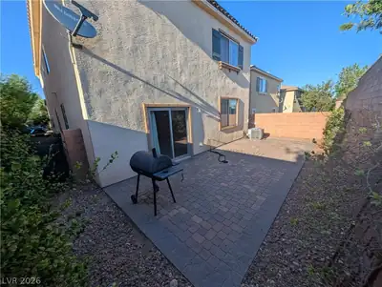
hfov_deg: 110.5
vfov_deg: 94.6
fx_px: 133
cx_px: 191
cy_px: 144
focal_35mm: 12
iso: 35
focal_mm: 2.23
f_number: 1.95
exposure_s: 1/1003
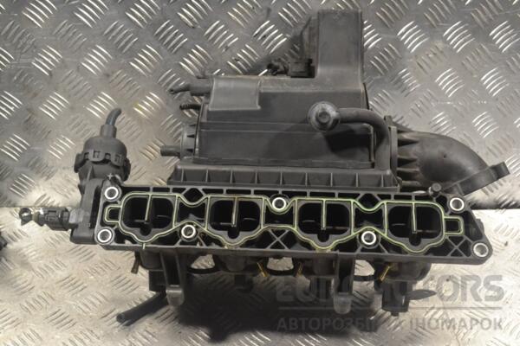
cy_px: 173
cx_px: 260
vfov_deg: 30.8
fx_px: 628
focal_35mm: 44
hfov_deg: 45.0
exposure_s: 1/250
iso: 3200
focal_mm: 29
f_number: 8
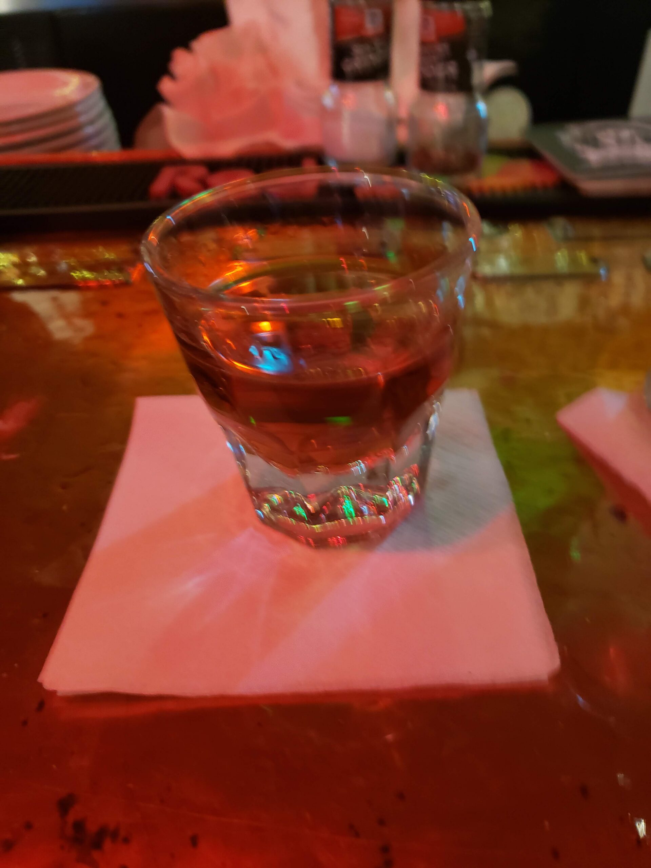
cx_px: 326
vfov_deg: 67.3
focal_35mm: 26
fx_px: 652
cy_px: 434
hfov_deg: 53.1
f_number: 1.5
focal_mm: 4.3
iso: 250
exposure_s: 1/10
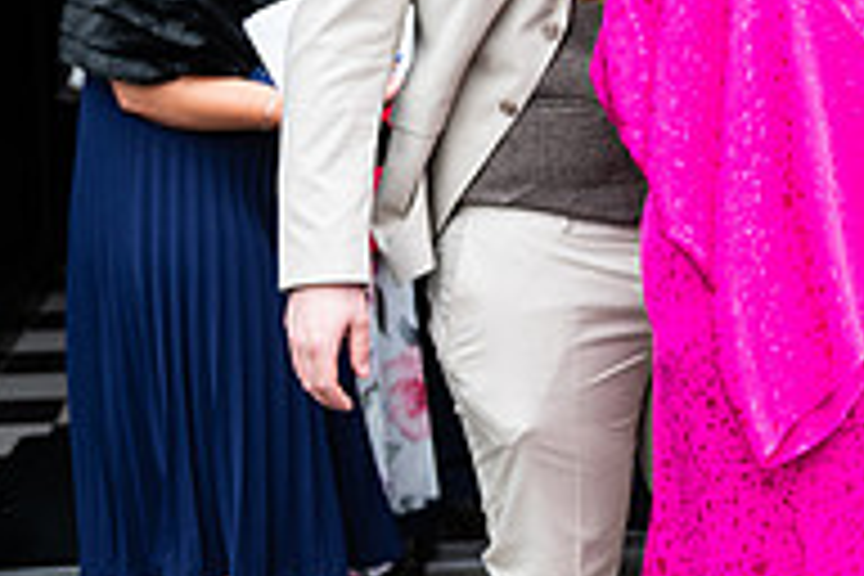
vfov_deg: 11.9
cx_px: 1215
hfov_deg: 16.5
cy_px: 128
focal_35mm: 115
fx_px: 2760
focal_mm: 38
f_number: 3.5
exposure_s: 1/200
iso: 125
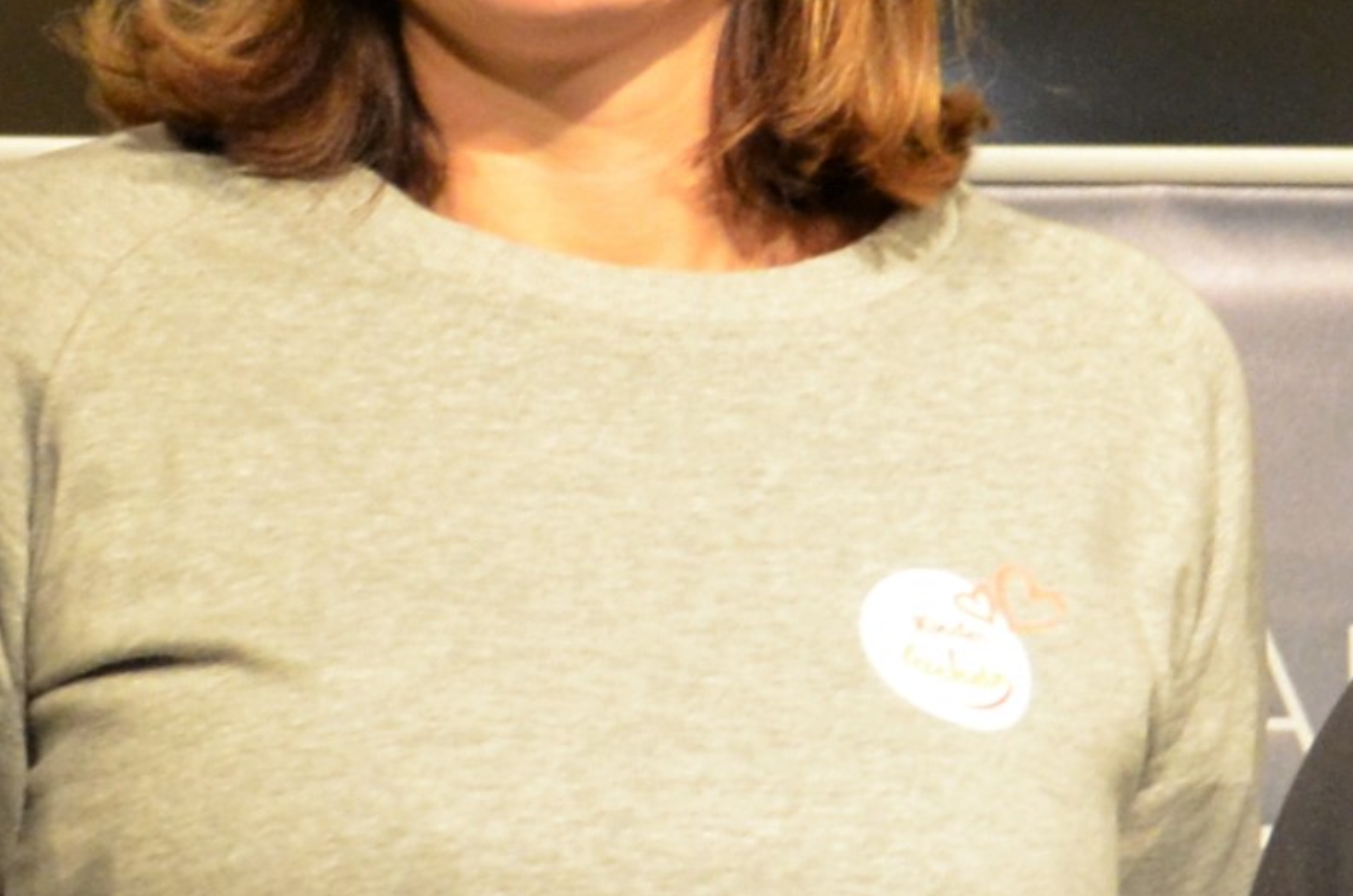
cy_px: 1009
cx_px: 1270
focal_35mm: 284
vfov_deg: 4.8
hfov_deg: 7.2
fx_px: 10650
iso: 1400
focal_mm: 30
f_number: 4.2
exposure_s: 1/30
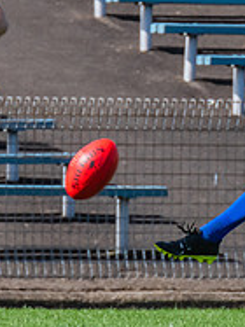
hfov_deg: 0.6
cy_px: 111
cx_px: 318
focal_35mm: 2525
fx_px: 23855
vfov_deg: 0.8
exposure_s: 1/1600
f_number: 7.1
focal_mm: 420
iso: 800
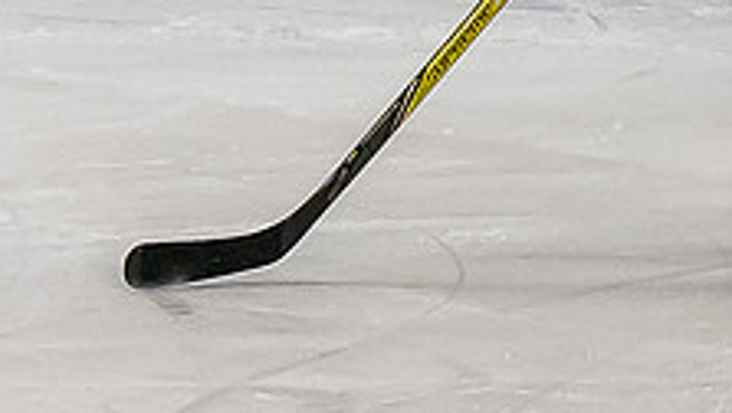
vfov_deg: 1.8
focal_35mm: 695
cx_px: 573
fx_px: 13504
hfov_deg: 3.1
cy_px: -268
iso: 2500
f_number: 4
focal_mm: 70
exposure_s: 1/800
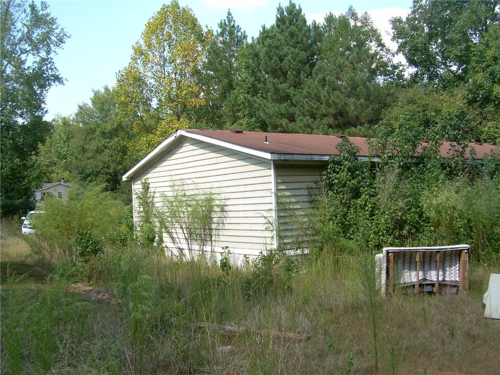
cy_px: 188
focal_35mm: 38
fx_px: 549
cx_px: 250
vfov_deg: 37.7
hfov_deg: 49.0
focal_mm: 6.3
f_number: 4.6
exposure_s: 1/162
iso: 50
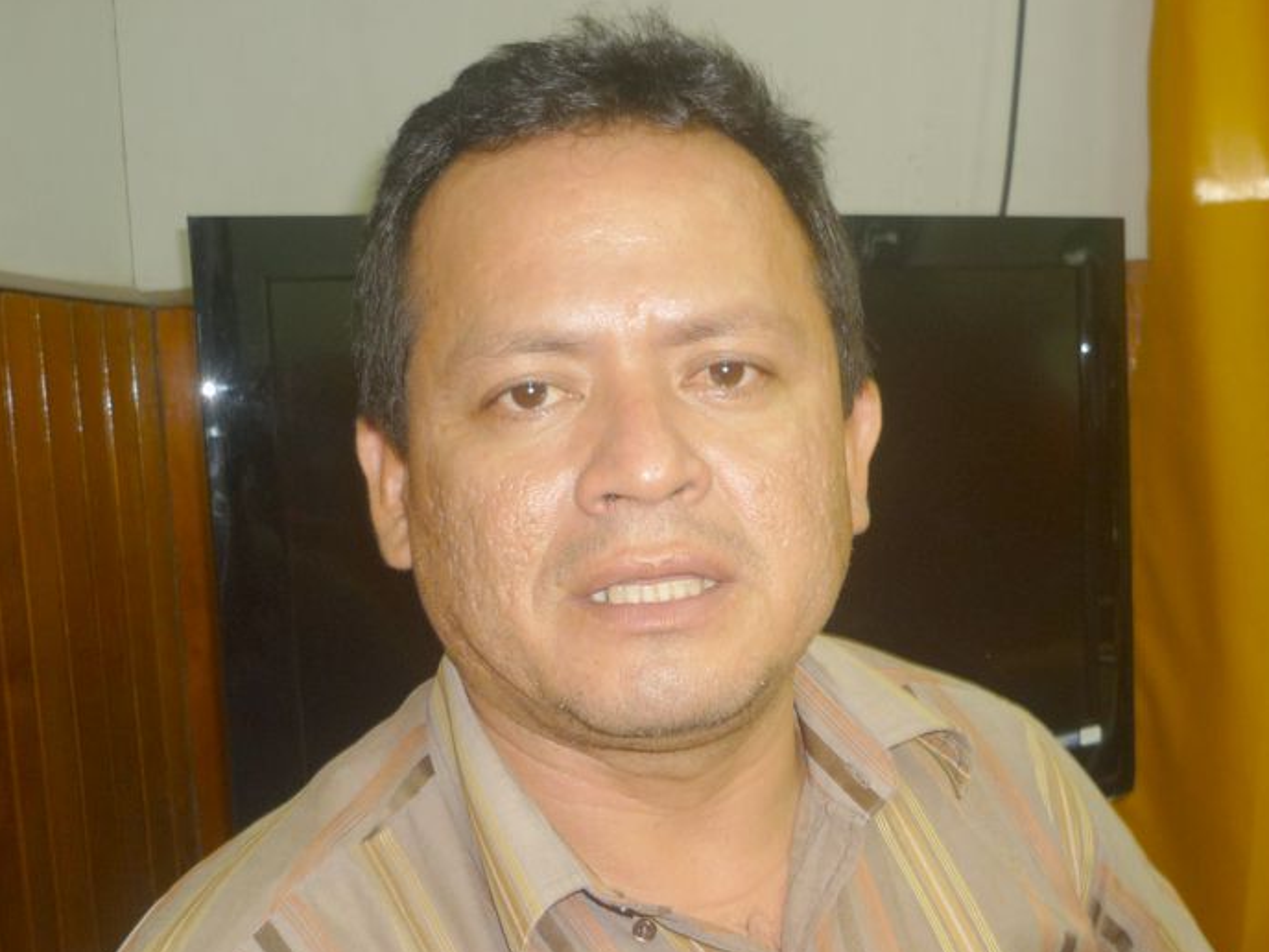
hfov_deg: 39.5
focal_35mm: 48
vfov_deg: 30.1
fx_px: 1760
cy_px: 622
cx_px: 741
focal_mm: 5.5
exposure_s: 1/30
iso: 100
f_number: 2.8
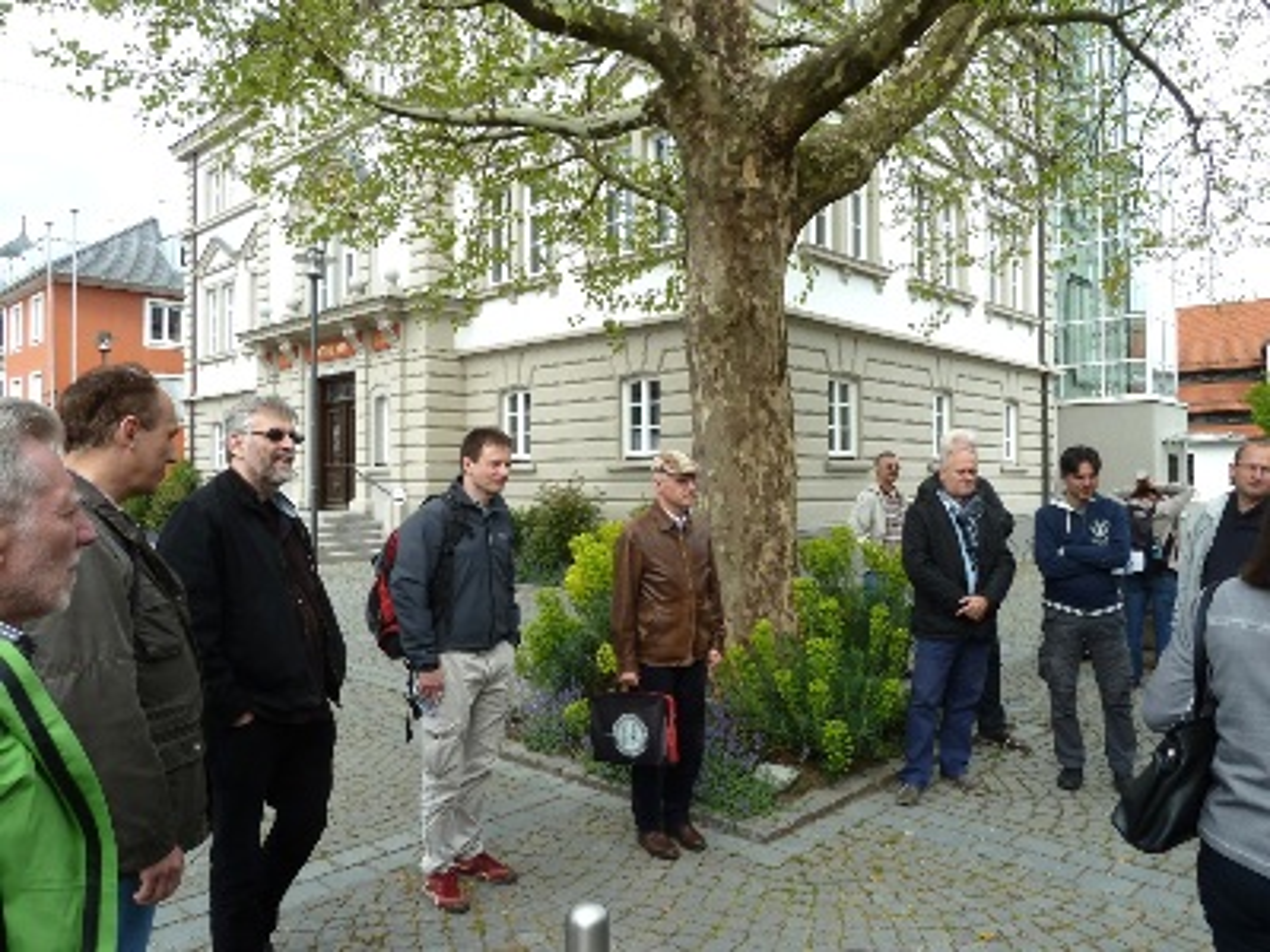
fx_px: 917
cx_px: 635
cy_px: 476
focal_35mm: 25
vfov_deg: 54.9
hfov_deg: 69.4
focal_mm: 4.1
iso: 80
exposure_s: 1/200
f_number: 4
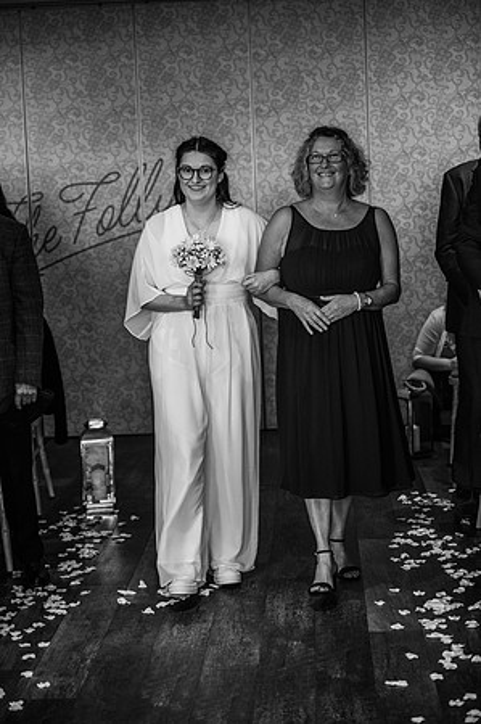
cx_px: 240
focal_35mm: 70
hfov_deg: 19.4
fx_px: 1406
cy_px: 362
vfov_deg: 28.9
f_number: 2.8
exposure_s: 1/200
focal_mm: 70
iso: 1000
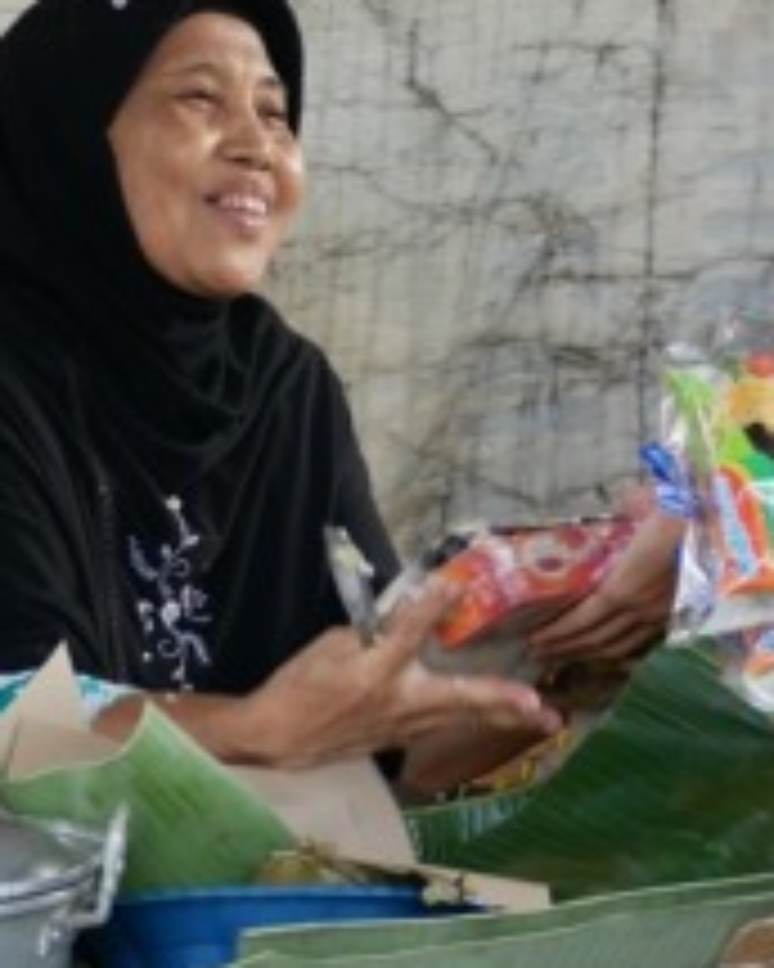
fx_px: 7159
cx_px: 713
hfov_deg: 6.2
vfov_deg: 7.7
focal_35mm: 250
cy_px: 113
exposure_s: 1/60
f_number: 4.1
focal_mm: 45
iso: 200
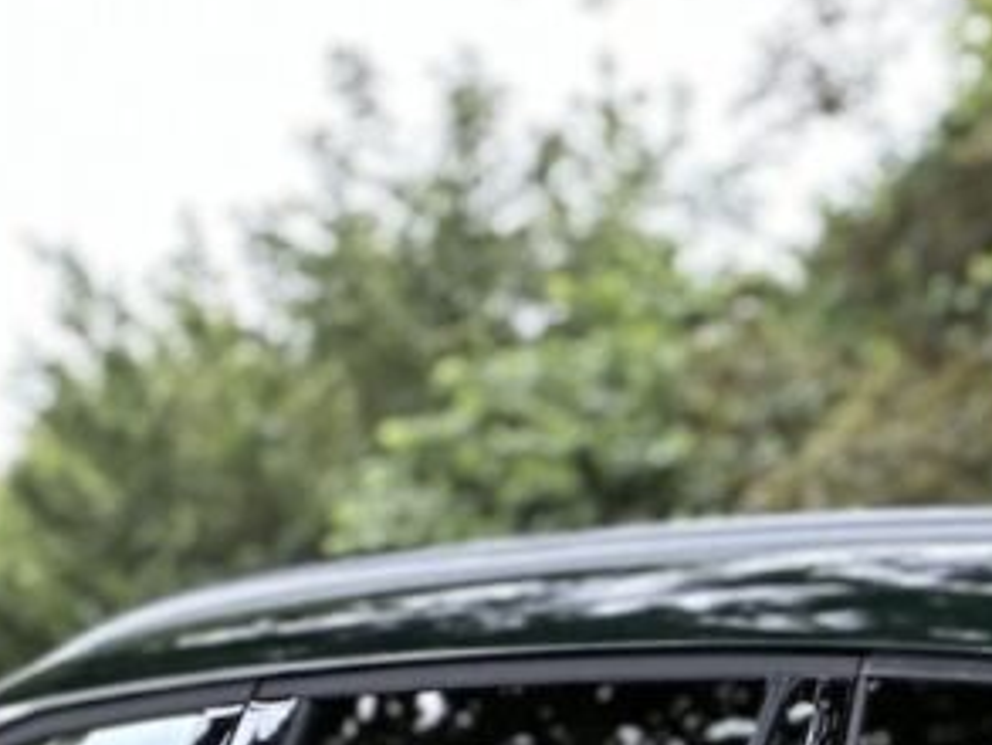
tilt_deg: -2.9
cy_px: 1680
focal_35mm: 404
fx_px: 11582
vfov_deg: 3.6
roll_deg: +2.2
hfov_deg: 4.8
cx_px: 2390
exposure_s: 1/121
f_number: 2.8
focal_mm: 9
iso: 80
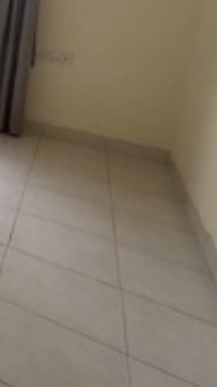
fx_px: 440
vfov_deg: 43.0
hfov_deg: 16.9
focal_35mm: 43
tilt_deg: -9.0
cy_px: 32
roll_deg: -2.3
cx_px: -256
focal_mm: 2.22
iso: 320
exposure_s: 1/100
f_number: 2.2
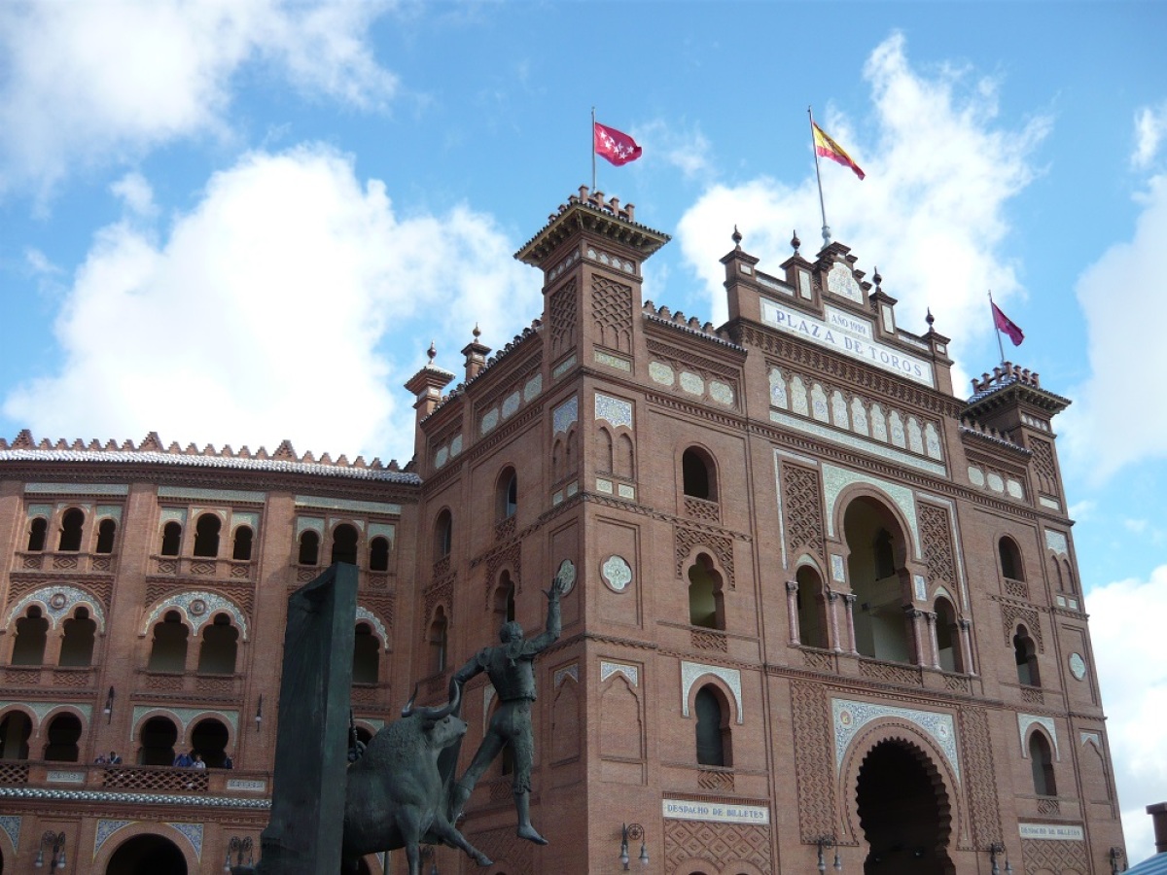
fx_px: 1113
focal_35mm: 33
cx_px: 584
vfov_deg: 42.9
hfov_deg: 55.4
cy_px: 438
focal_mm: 5.5
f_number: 2.8
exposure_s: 1/800
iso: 100
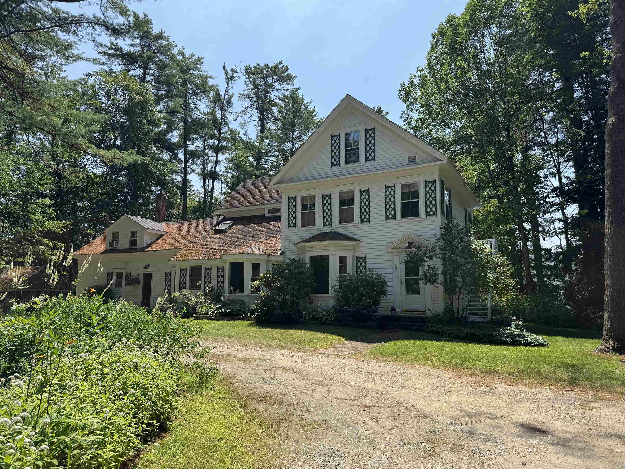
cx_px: 312
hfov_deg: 71.6
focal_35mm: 24
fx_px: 433
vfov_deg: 56.8
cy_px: 234
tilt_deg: +7.5
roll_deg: -0.8
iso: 80
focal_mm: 6.76
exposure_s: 1/2959
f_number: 1.78
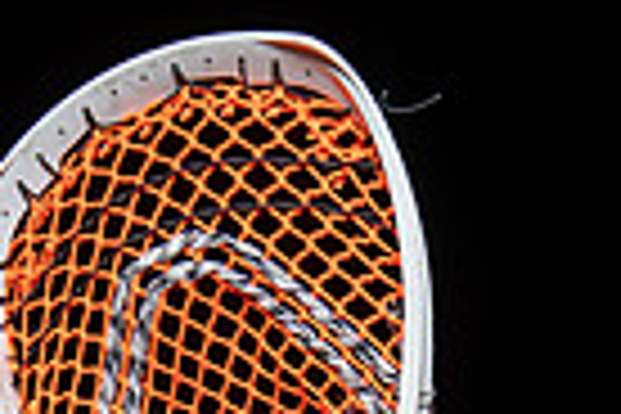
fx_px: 1345
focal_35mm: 78
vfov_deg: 13.3
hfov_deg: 25.8
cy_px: 972
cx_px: 423
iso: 125
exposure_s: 1/250
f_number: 4
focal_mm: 24
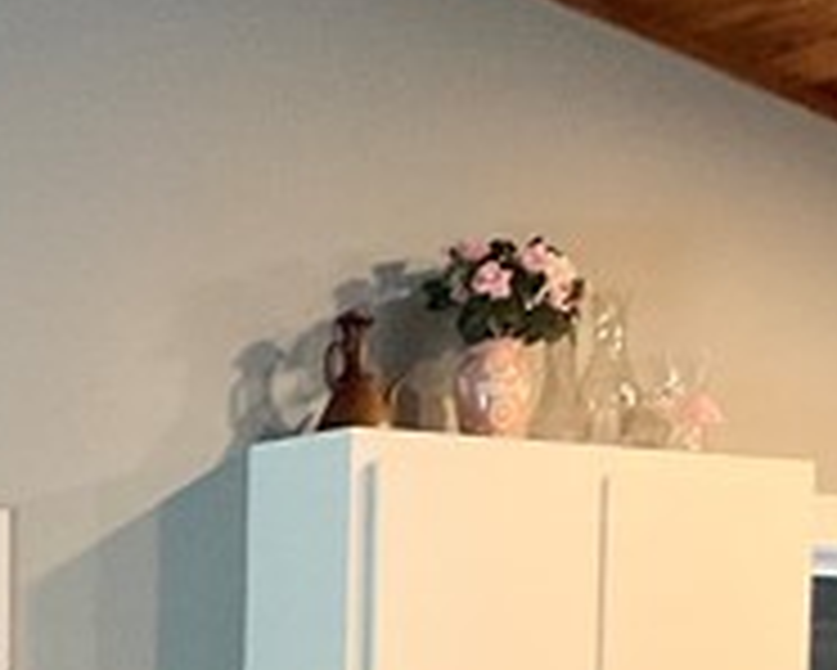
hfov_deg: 12.1
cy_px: 1025
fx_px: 3866
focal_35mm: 156
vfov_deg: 9.6
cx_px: -135
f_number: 1.8
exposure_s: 1/60
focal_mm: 3
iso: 160
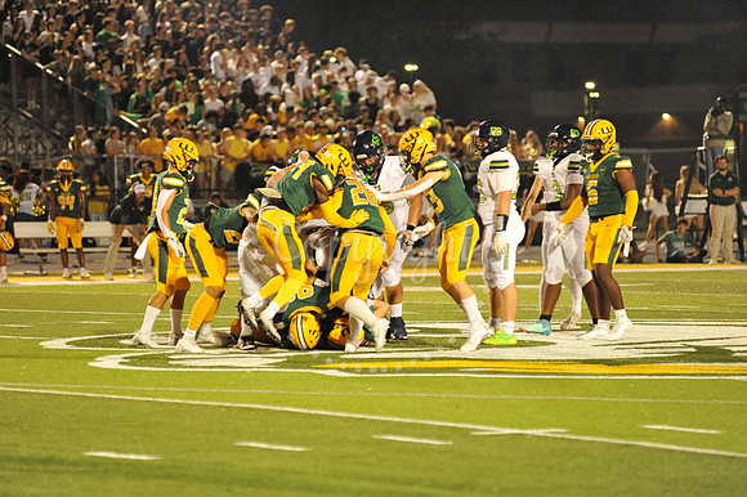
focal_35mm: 200
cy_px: 248
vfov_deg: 6.9
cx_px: 374
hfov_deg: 10.3
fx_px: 4147
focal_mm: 200
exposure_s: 1/320
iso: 6400
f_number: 4
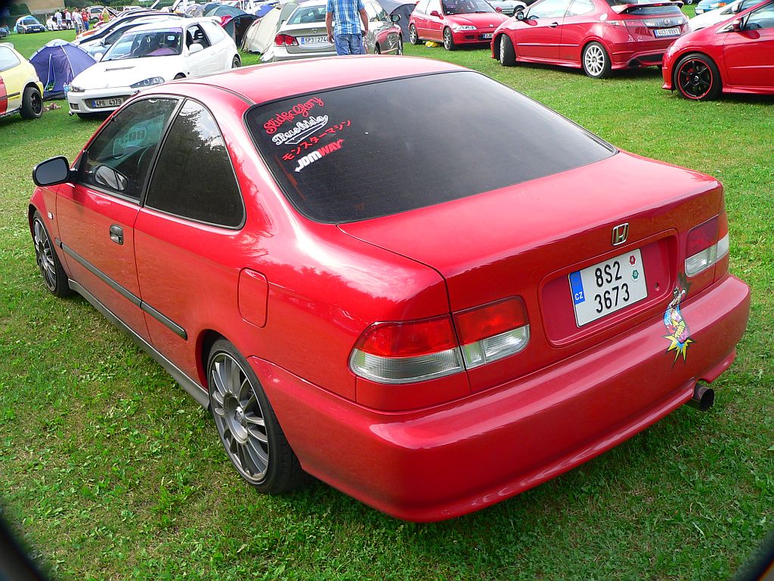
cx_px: 387
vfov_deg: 39.7
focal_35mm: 36
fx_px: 805
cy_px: 290
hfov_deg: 51.4
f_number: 2.8
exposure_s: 1/80
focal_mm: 6
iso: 80
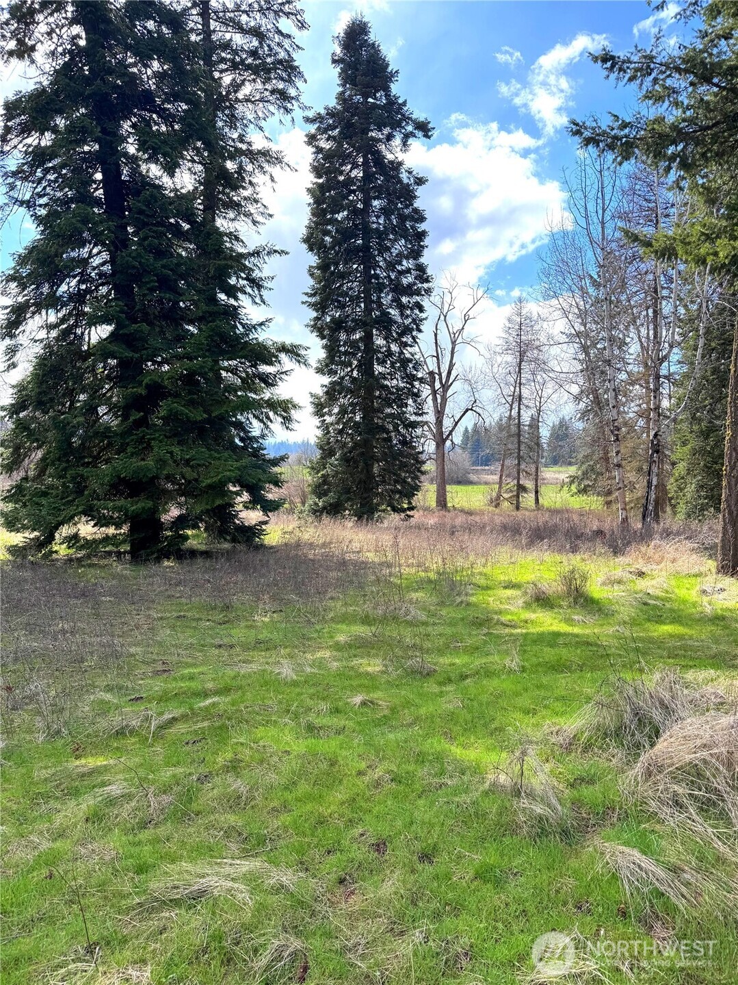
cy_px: 492
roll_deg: -0.1
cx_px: 369
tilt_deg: +0.2
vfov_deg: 71.6
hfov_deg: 56.8
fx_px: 682
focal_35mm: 24
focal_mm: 6.76
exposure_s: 1/2833
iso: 80
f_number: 1.78
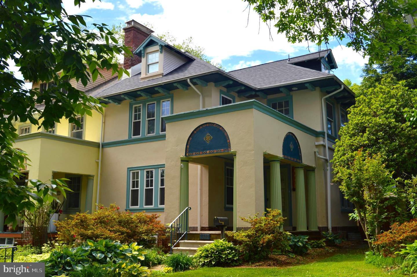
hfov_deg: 53.2
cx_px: 208
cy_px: 138
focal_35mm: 36
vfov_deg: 36.8
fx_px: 417
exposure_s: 1/200
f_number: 7.1
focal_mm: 24
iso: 100
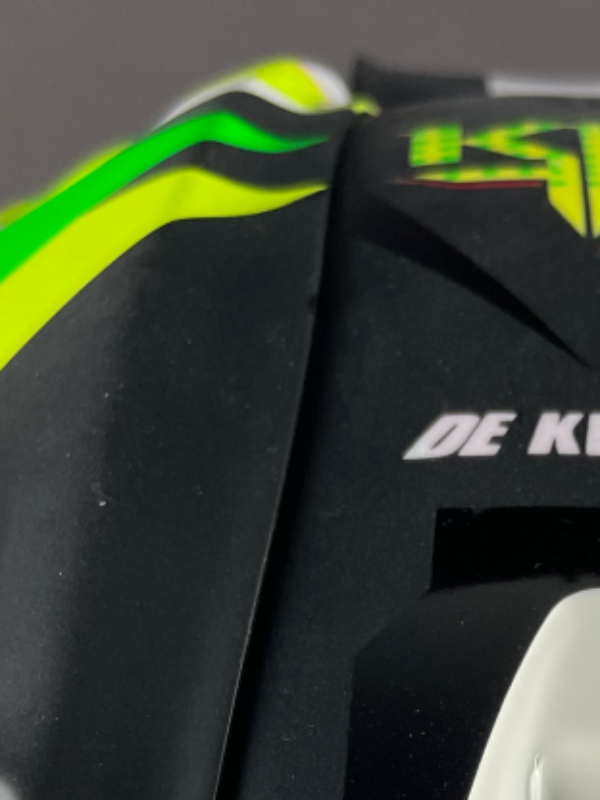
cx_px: 562
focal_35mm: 80
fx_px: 1849
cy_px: 981
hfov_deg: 18.1
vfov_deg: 22.4
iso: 32
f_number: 1.6
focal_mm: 4.2
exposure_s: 1/120
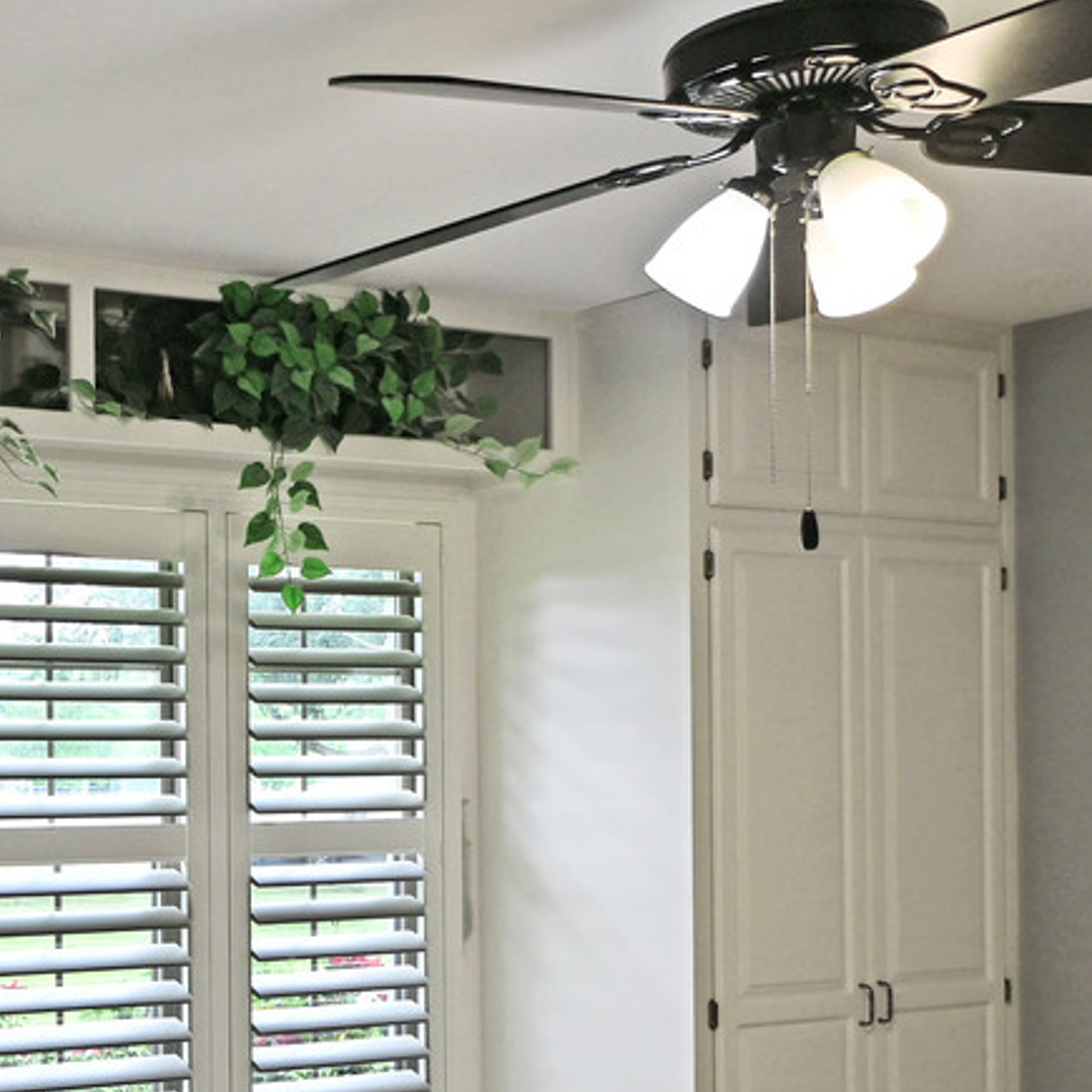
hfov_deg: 28.0
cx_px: -31
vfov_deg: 29.4
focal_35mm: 57
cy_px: 866
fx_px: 2034
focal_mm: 12
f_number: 3.5
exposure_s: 1/40
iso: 64
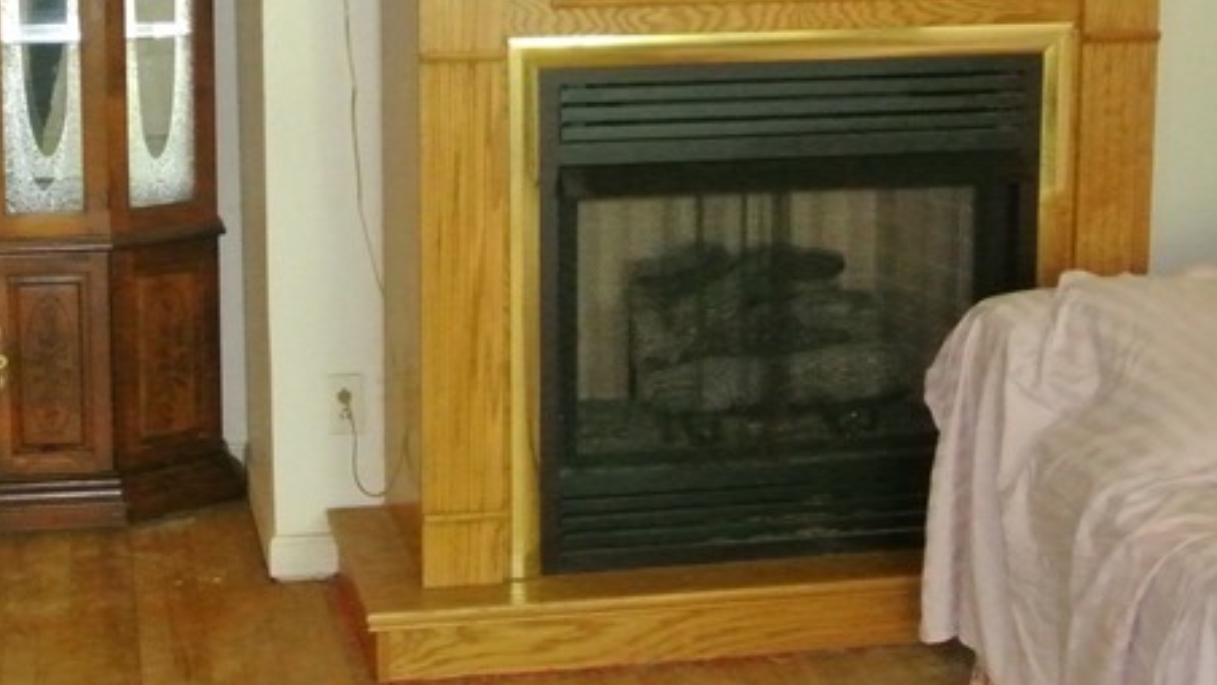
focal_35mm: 64
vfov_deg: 18.6
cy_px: 101
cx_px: 371
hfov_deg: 32.5
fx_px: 2066
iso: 3200
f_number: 3.5
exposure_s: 1/60
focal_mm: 10
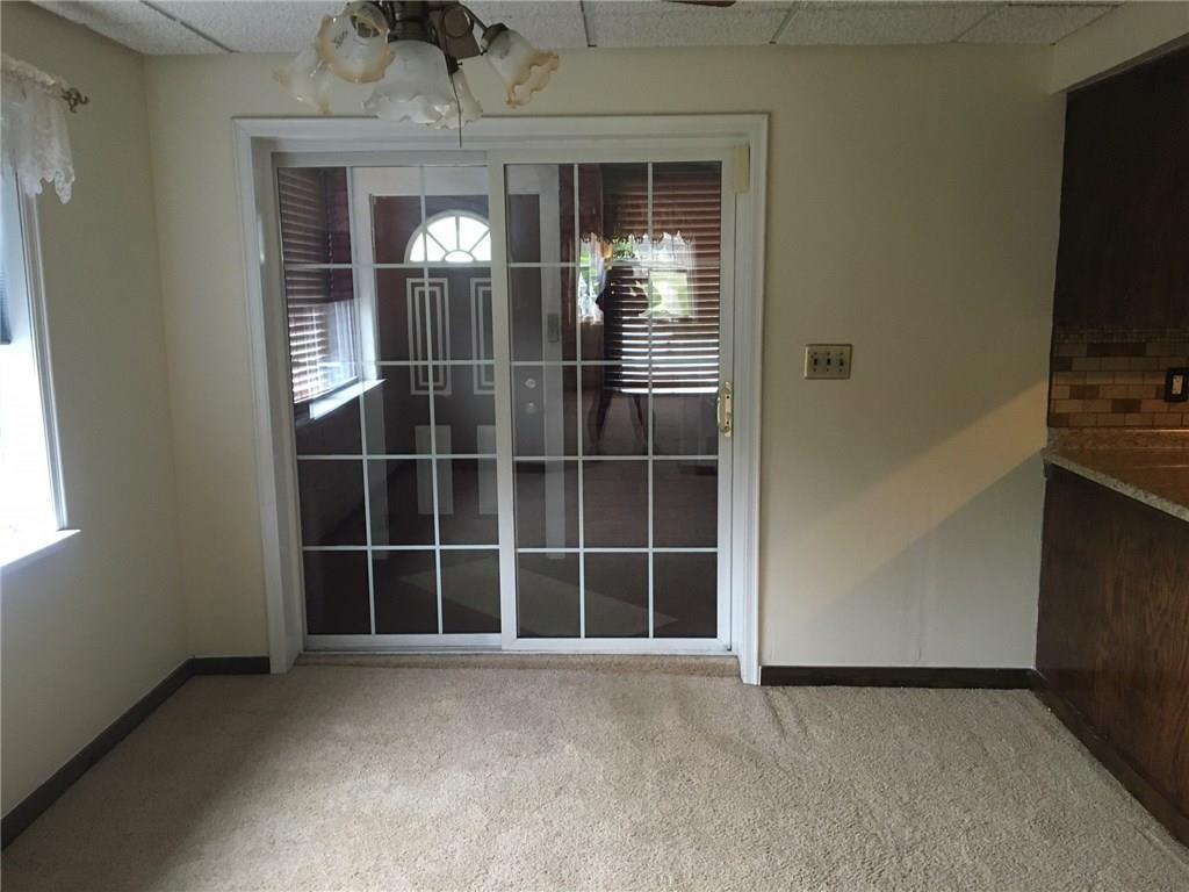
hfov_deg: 61.7
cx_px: 594
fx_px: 996
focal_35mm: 29
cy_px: 446
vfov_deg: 48.2
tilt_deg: -9.0
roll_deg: -0.2
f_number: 2.2
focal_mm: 4.15
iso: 200
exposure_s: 1/24
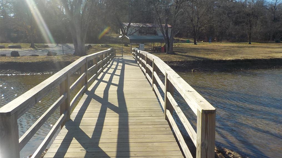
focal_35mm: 33
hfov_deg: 59.5
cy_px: 82
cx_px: 142
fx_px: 247
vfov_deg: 35.6
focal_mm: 4.1
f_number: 3.3
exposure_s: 1/800
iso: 125
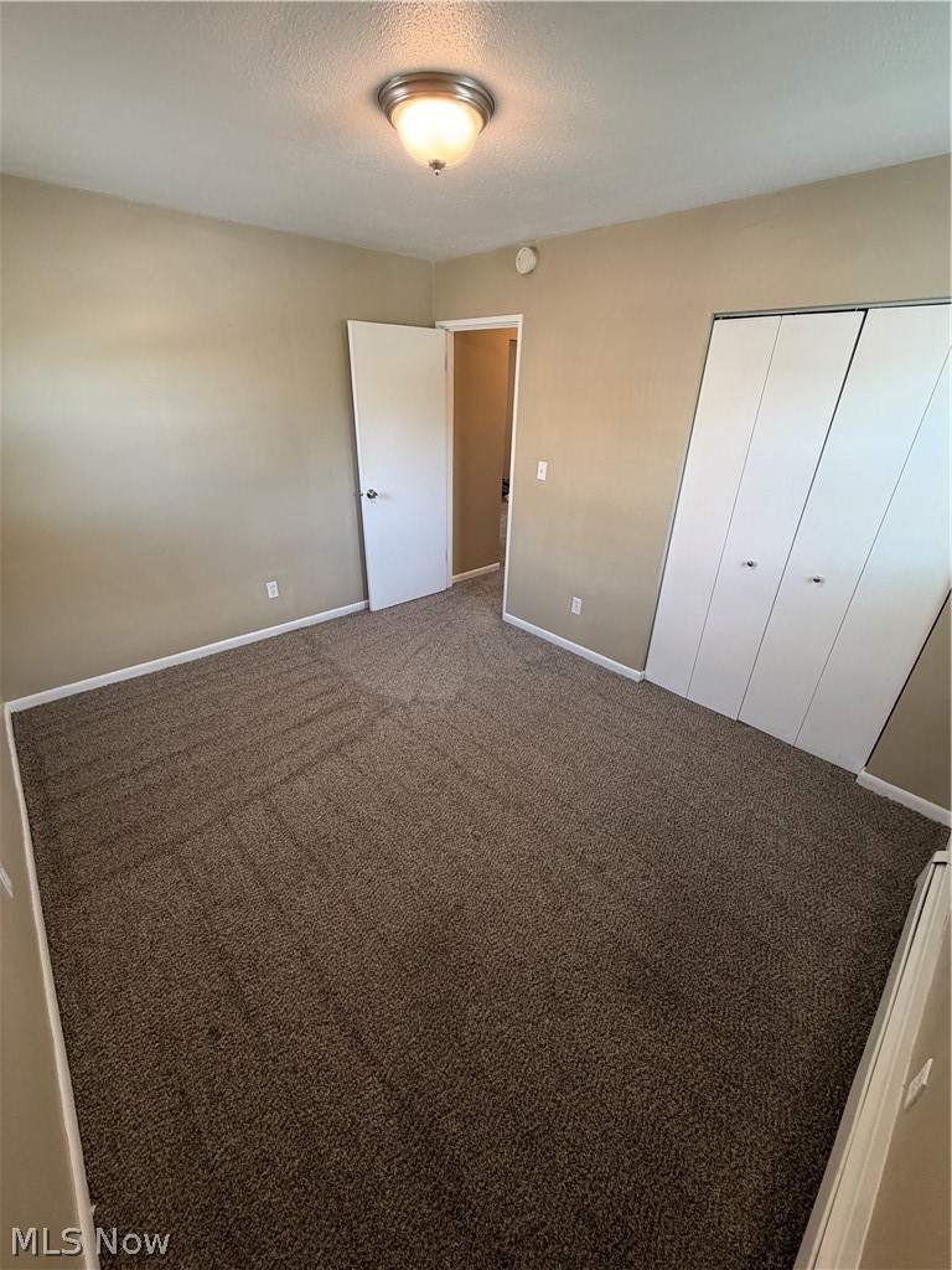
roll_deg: -1.5
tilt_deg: -26.4
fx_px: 513
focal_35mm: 14
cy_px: 635
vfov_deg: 102.1
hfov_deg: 85.7
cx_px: 476
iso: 160
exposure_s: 1/60
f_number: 2.2
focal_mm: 2.22
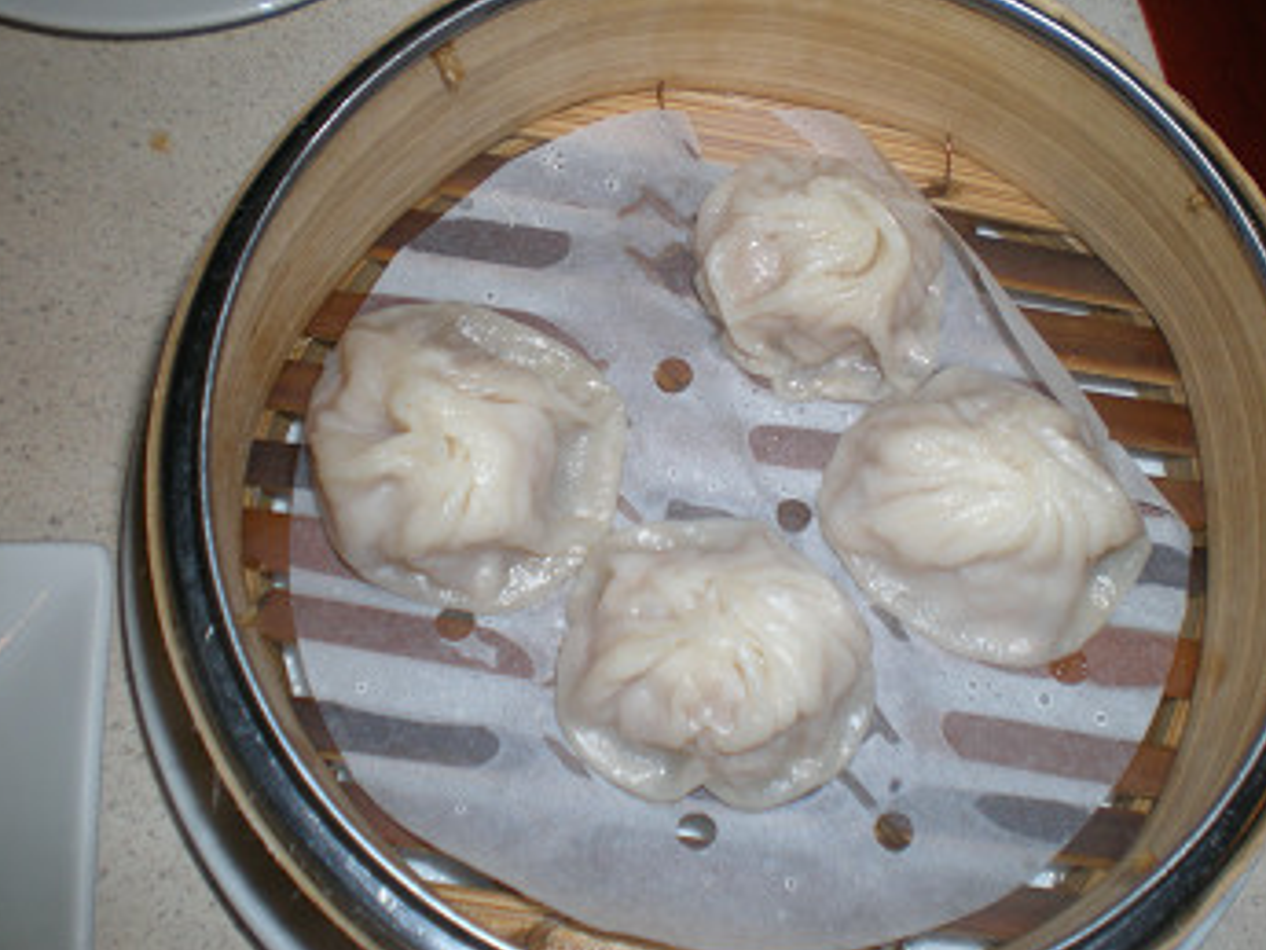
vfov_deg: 32.9
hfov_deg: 42.9
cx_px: 705
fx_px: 1610
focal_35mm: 44
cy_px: 425
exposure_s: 1/60
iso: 64
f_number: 3.1
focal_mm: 6.3
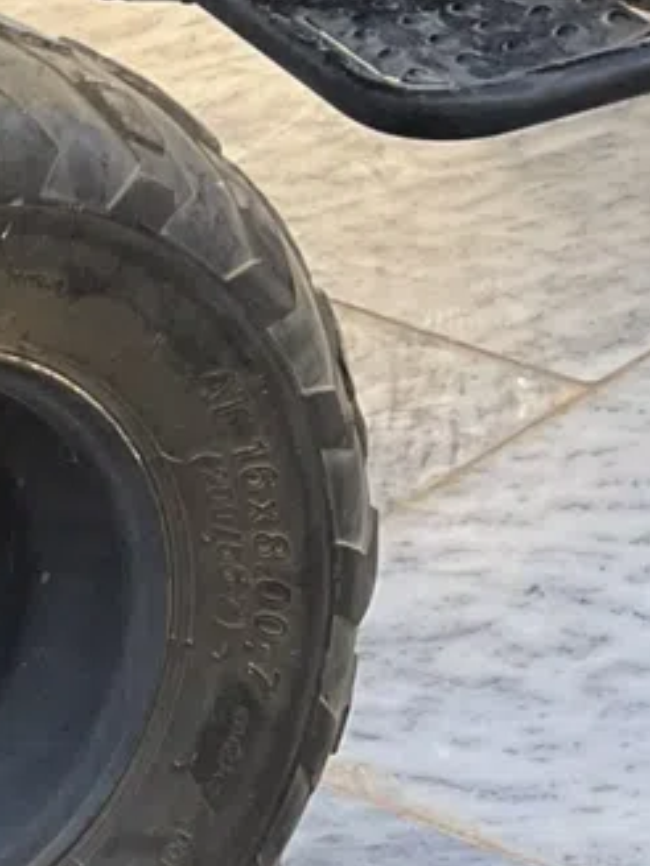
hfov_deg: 4.6
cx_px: 439
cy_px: -867
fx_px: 8012
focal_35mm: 320
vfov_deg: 6.0
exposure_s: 1/161
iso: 32
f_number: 2.8
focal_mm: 9
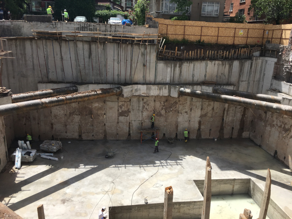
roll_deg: -2.4
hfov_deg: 61.7
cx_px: 146
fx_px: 245
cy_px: 110
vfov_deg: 48.2
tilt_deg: -14.5
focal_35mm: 29
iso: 25
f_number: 2.2
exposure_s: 1/1202
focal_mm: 4.15
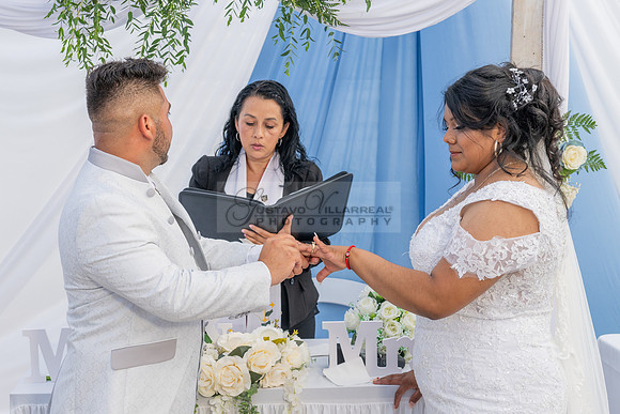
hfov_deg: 33.5
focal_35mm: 60
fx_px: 1026
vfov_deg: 22.8
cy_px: 247
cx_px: 251
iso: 200
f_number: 6.3
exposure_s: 1/125
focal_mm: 50
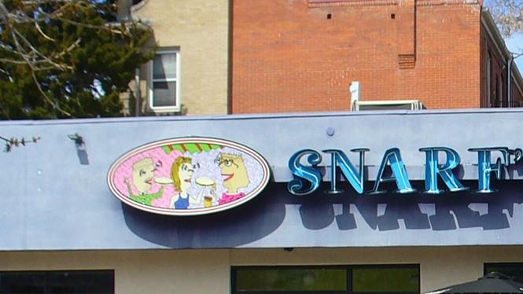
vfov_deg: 12.4
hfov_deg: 21.0
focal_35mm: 97
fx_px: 1345
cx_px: 566
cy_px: 278
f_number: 5.6
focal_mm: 6.1
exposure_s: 1/320
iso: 80
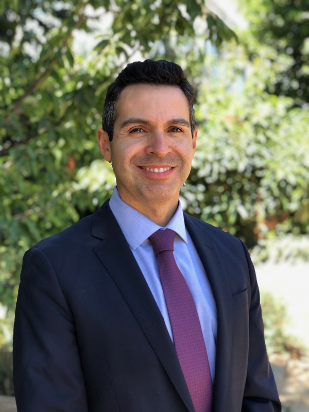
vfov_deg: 36.8
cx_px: 154
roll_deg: +3.1
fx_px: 619
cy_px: 206
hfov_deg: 28.0
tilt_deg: -2.9
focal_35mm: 52
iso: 25
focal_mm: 6
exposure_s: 1/120
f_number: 2.4
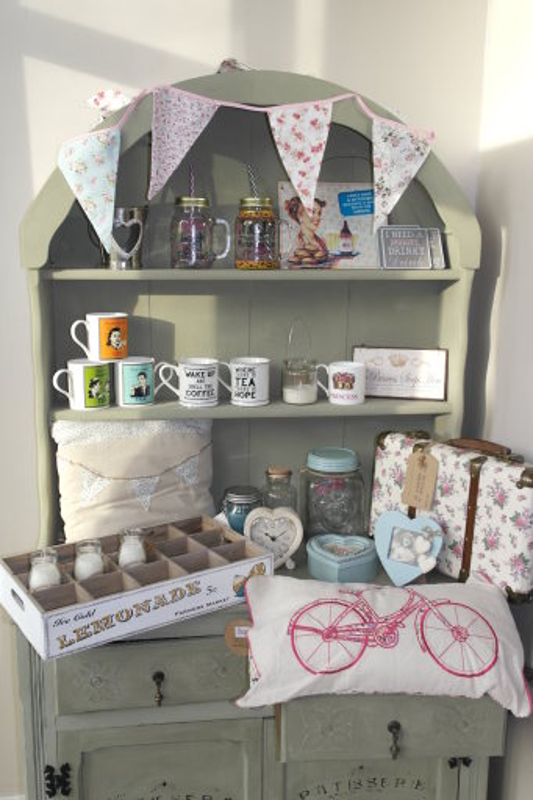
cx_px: 266
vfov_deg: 57.2
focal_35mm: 33
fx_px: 733
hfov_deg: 39.9
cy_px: 400
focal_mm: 22
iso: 200
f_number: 5
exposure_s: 1/80
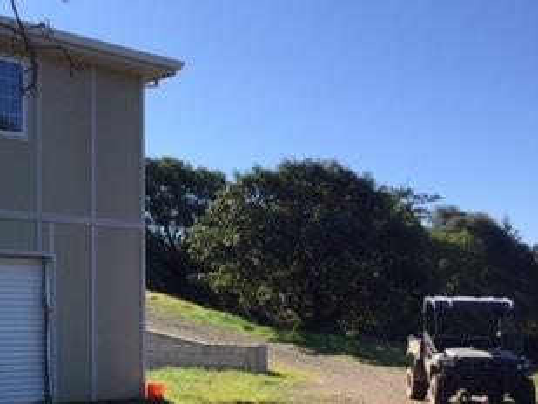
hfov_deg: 29.8
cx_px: -14
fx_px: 933
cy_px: 279
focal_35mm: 60
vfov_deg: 24.3
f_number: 2.2
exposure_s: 1/1364
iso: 32
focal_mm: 4.15
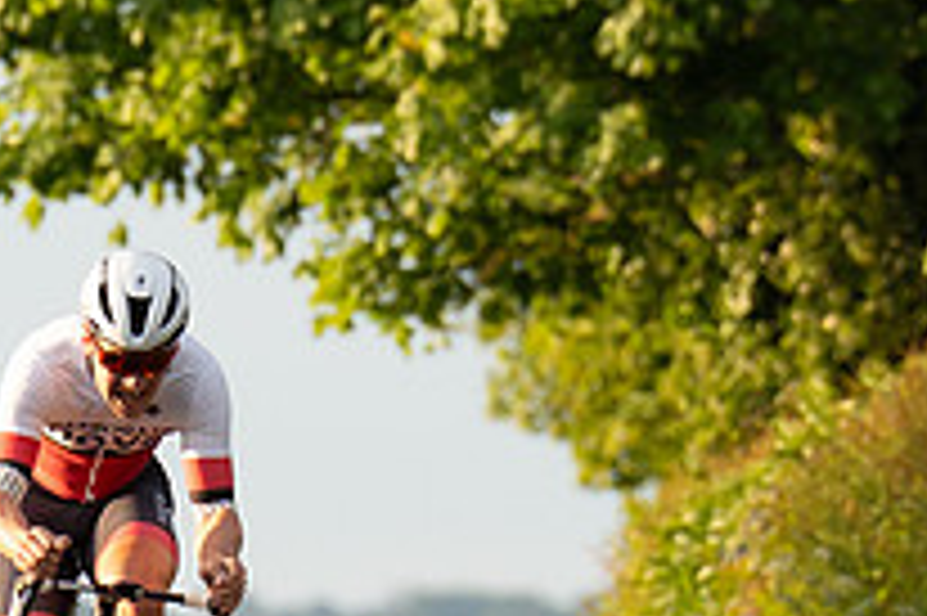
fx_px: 33010
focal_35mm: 1283
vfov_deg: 1.1
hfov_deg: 1.6
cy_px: 792
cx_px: 52
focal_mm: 200
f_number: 4
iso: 500
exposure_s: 1/1000
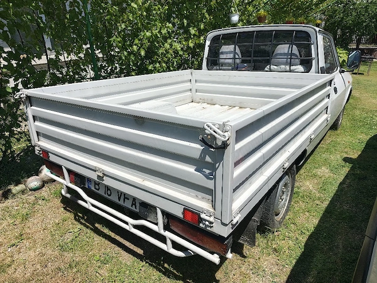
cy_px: 142
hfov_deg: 73.9
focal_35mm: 23
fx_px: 250
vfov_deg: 58.9
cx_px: 188
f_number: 1.6
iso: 101
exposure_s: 1/1667
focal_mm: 6.57
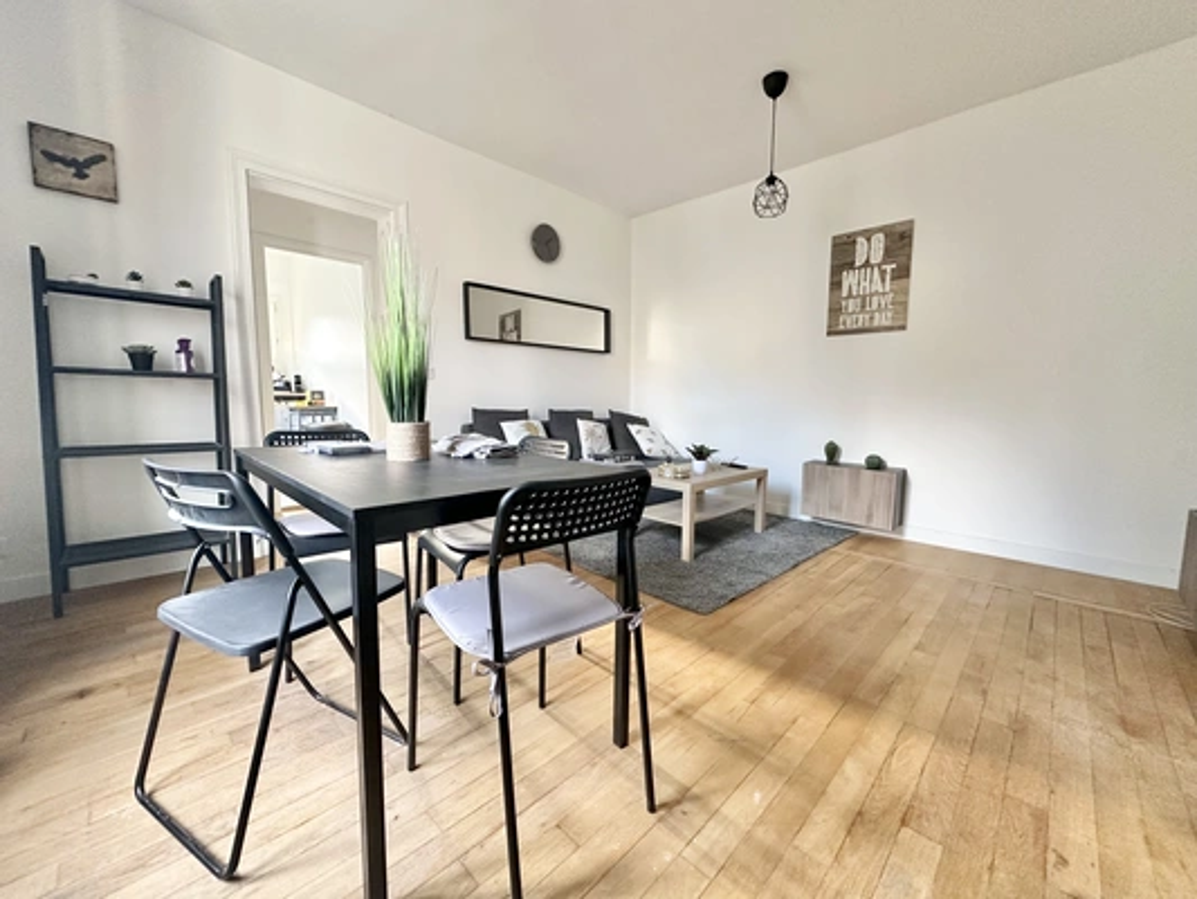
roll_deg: -0.1
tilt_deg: -5.9
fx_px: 484
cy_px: 450
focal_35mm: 14
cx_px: 598
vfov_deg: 85.7
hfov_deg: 102.1
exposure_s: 1/60
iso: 400
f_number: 2.2
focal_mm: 2.22
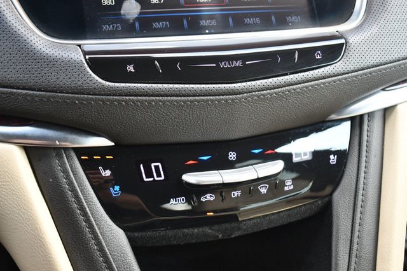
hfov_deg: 43.6
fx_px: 508
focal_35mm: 45
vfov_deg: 29.8
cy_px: 136
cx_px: 204
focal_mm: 30
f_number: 4.2
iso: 800
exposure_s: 1/160
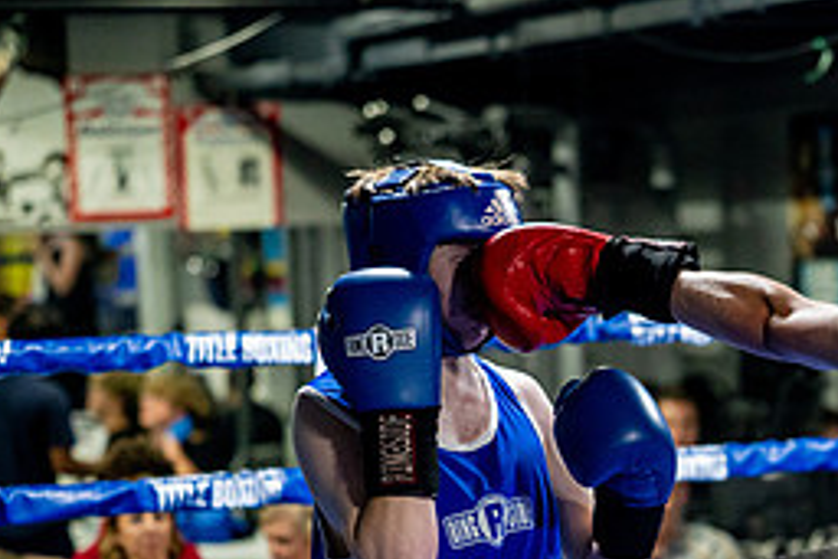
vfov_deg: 10.0
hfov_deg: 14.9
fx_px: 3167
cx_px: 746
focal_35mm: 136
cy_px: 616
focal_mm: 60
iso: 4000
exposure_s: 1/1000
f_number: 2
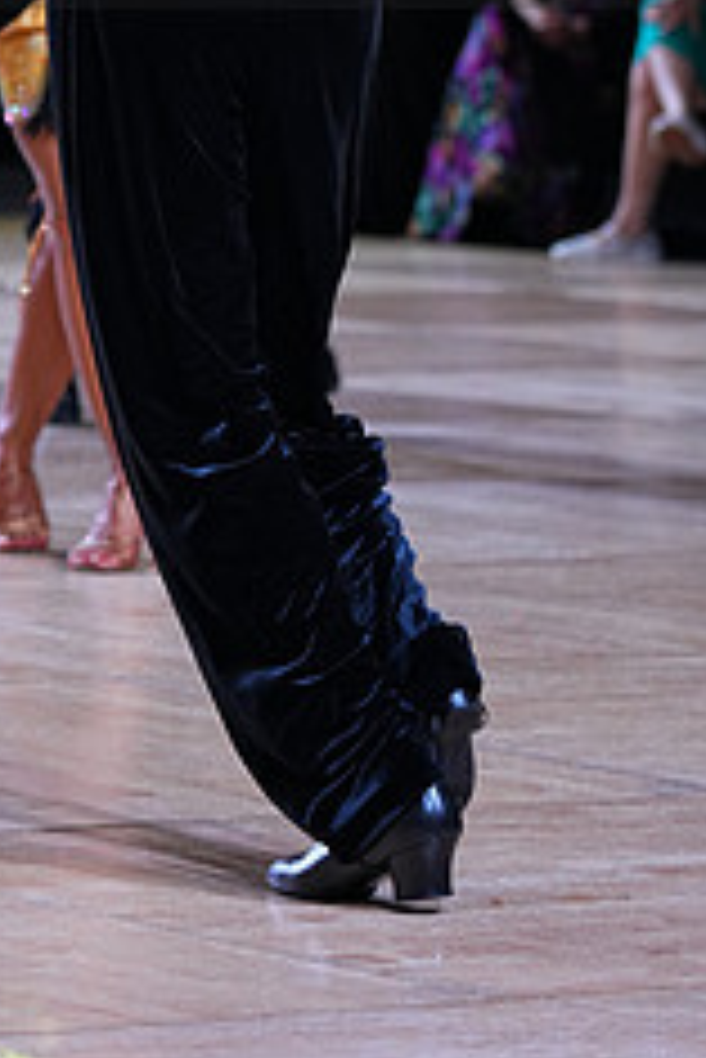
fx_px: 7167
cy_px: -140
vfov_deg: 8.4
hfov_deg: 5.6
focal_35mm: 244
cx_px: 187
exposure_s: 1/400
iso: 1000
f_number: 4
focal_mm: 99
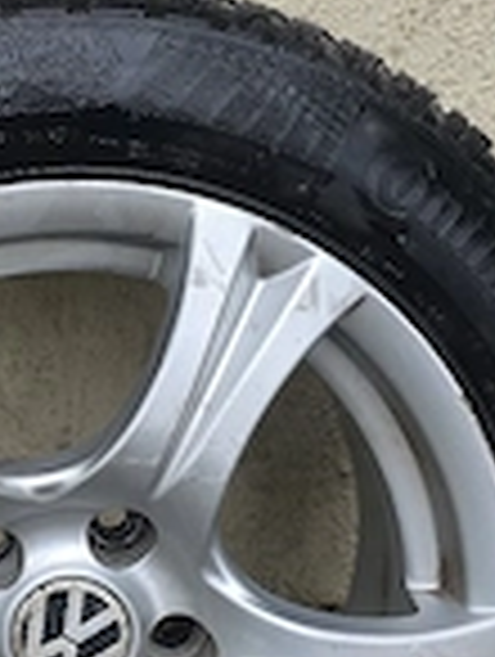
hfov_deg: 22.8
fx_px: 1198
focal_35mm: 63
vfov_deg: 30.3
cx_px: 50
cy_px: 468
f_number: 1.7
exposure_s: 1/370
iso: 25
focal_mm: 6.3
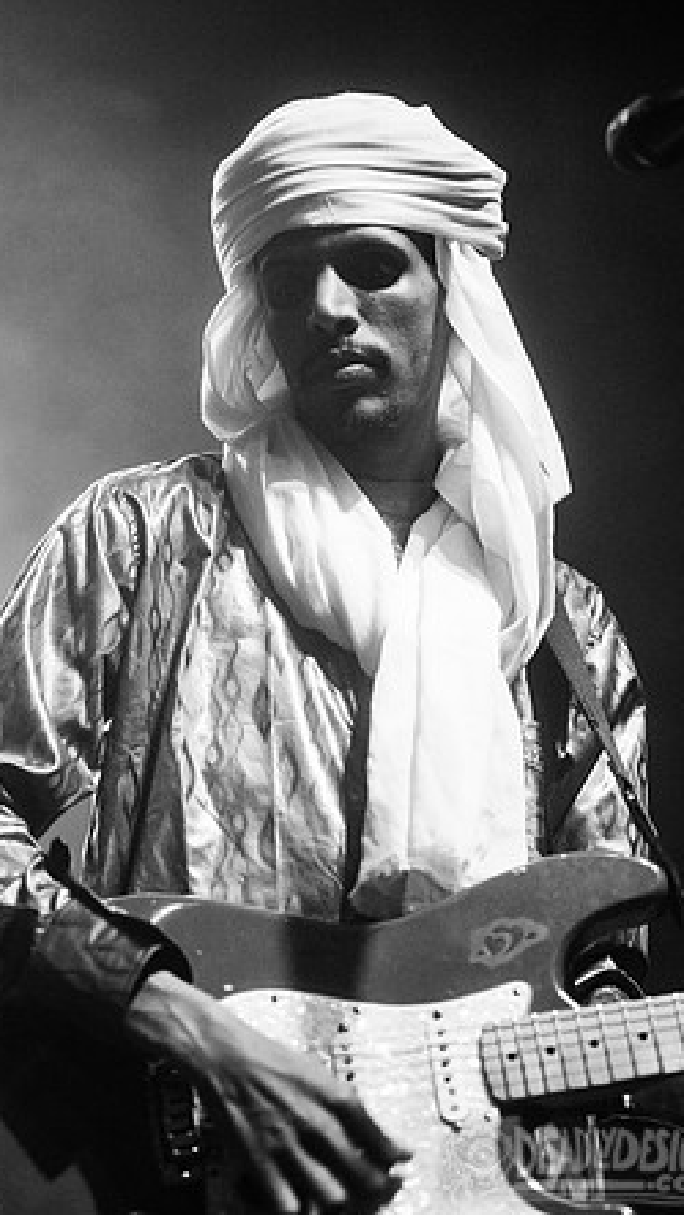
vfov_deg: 25.0
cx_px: 350
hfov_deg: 14.2
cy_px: 605
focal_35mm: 85
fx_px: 2739
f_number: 3.2
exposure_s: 1/200
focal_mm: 80
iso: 2500
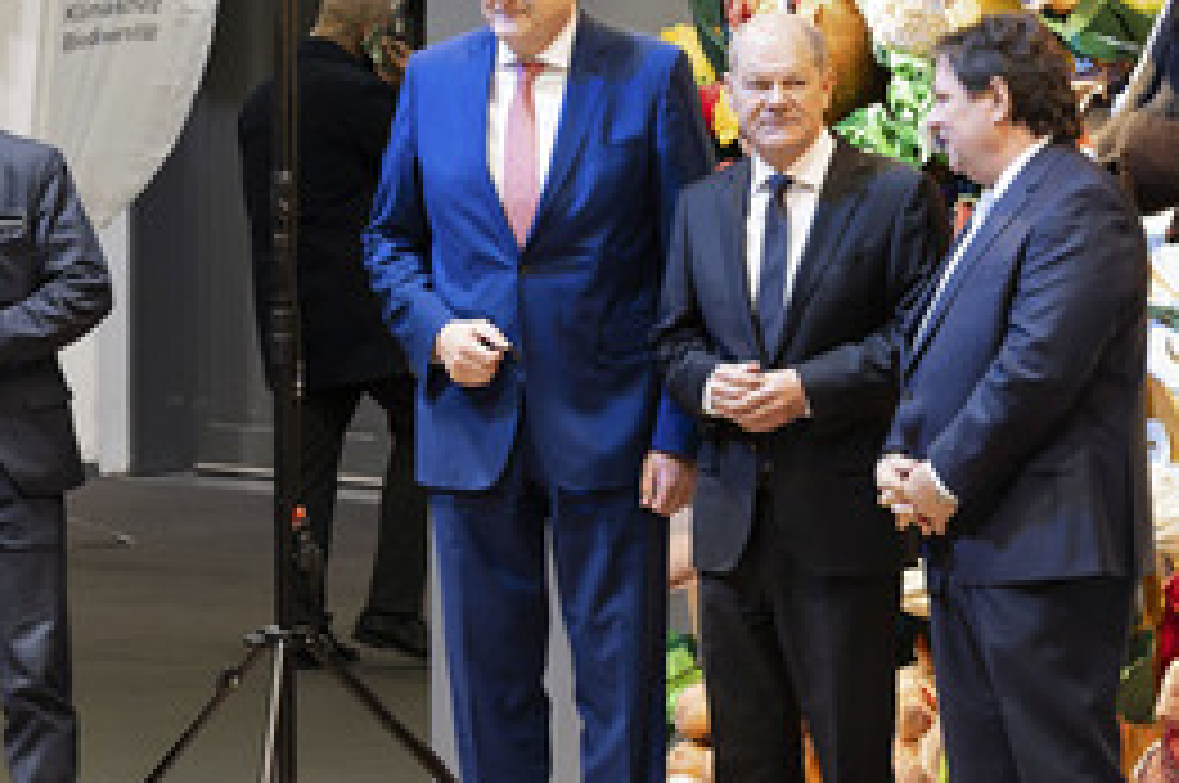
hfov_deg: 11.4
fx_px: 5920
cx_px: 713
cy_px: 436
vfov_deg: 7.6
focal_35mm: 181
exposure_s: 1/250
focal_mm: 70
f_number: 4
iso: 3200
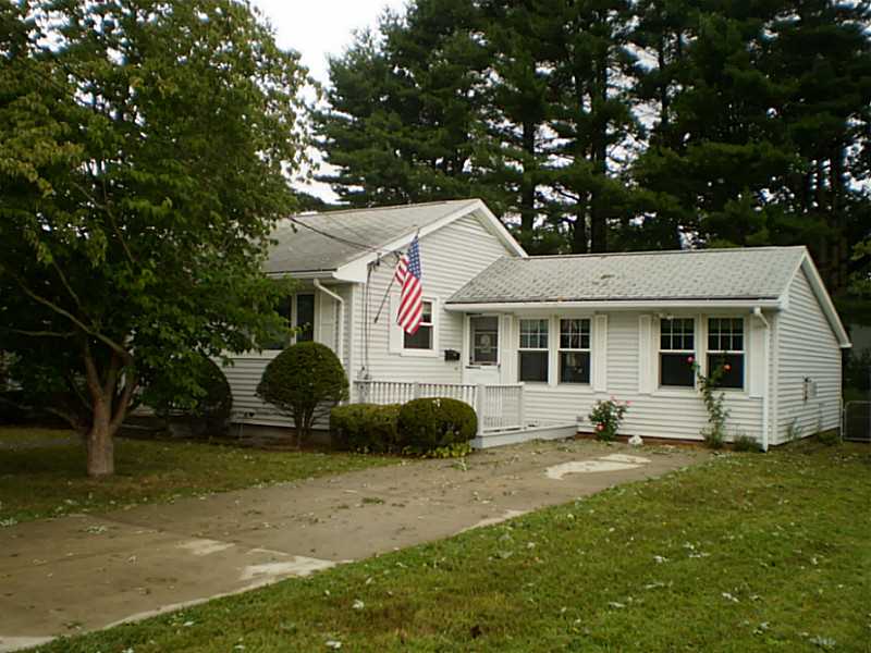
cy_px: 326
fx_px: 906
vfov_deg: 39.7
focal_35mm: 36
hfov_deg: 51.4
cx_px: 436
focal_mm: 6.3
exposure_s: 1/250
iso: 64
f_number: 3.1
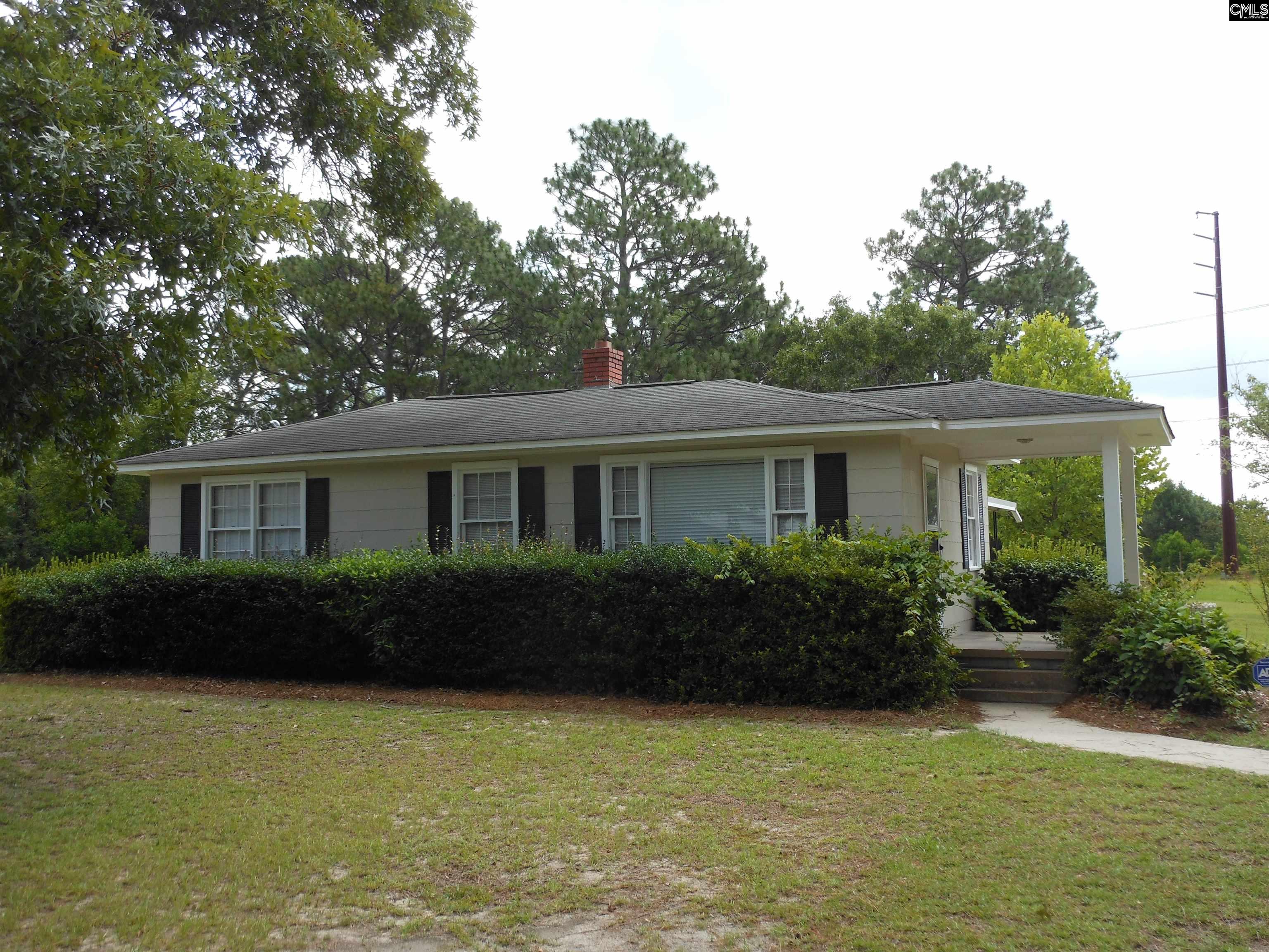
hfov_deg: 55.4
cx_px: 634
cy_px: 476
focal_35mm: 33
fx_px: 1210
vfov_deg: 42.9
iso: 80
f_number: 4
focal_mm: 5.9
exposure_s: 1/160
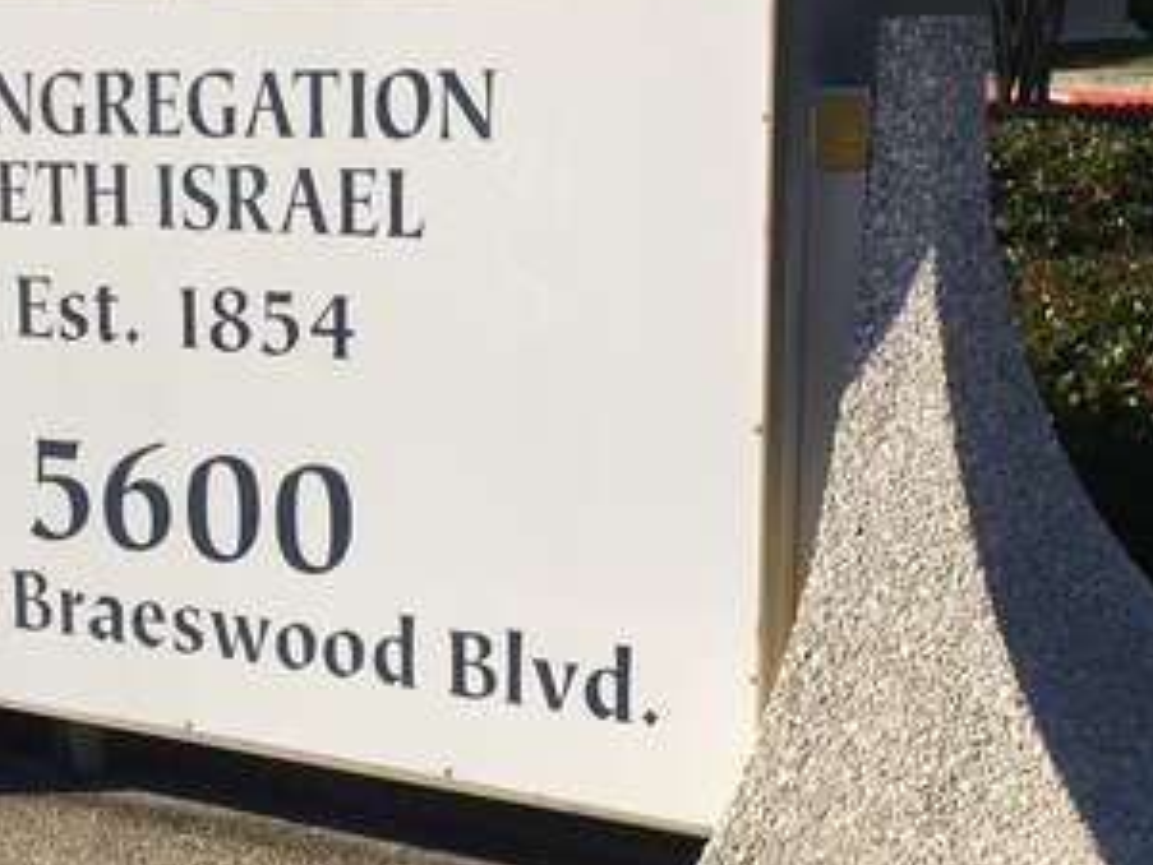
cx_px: 395
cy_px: 612
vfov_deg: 19.1
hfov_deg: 25.2
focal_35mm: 77
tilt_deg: -8.4
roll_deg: -0.6
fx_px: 2566
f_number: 2.2
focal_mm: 4.15
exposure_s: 1/3300
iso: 32
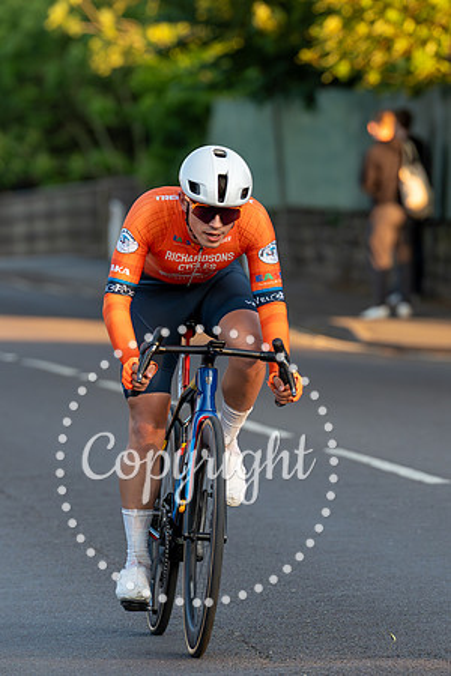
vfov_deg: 5.0
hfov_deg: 3.3
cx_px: 307
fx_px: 7814
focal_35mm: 416
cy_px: 314
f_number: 4
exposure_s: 1/800
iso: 1000
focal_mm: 200
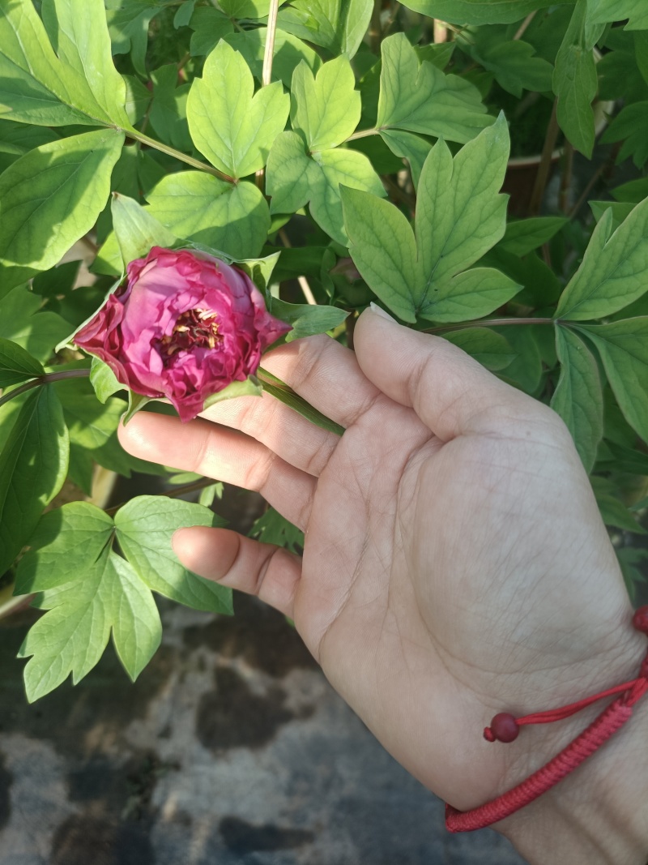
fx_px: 624
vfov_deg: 69.4
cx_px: 324
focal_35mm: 25
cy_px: 432
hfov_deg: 54.9
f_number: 1.7
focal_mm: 4.7
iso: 180
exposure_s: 1/50
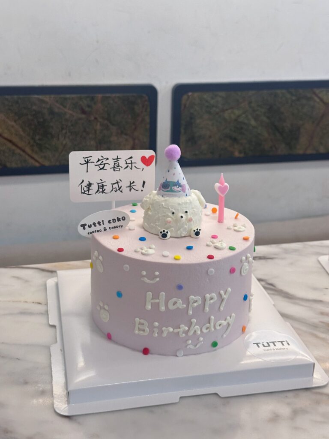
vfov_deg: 39.7
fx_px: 608
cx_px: 164
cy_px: 220
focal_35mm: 48
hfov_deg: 30.3
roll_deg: -2.5
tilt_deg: -22.6
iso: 200
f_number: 1.78
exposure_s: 1/50
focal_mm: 6.86
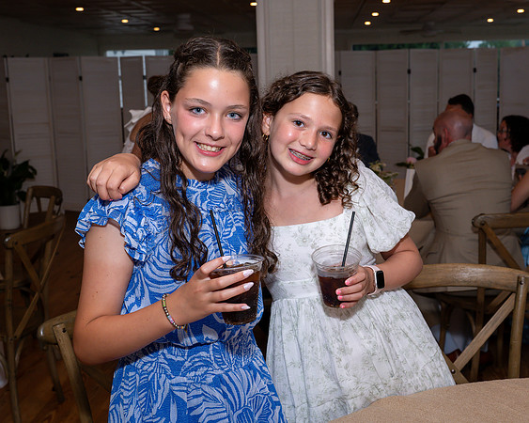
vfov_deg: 32.1
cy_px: 207
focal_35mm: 47
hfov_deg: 39.5
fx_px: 735
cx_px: 298
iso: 640
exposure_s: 1/250
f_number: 7.1
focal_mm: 38
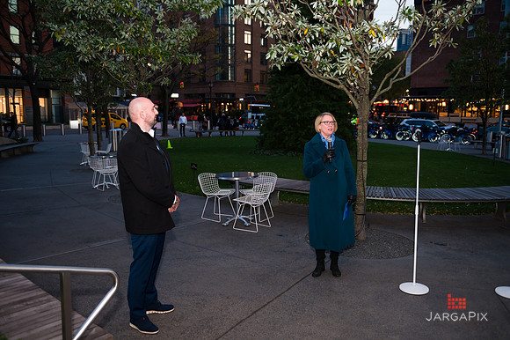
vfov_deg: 42.3
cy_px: 170
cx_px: 255
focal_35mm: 31
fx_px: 439
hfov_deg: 60.3
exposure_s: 1/200
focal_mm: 31
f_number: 4
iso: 1600
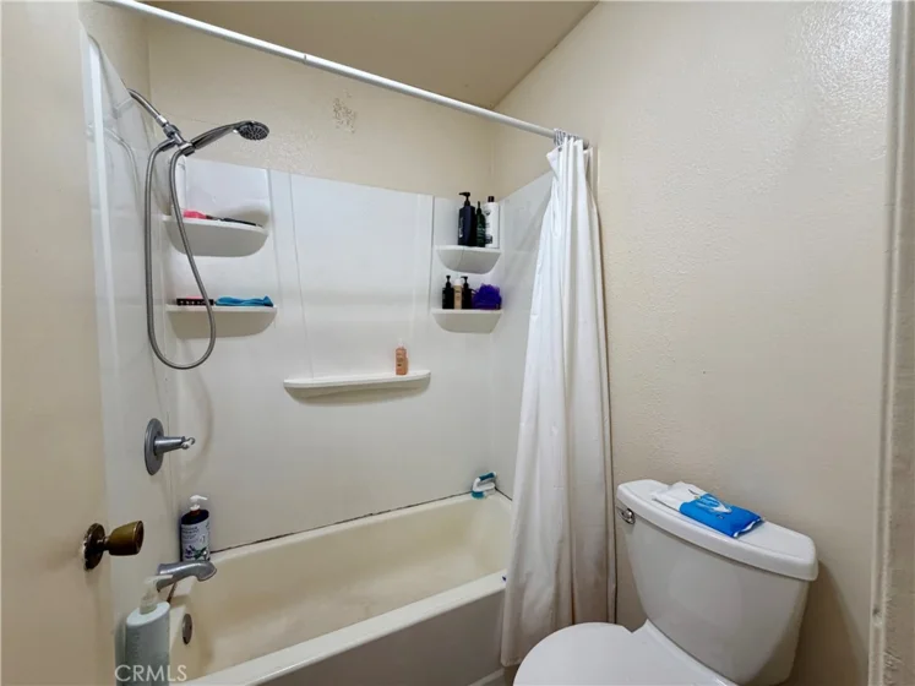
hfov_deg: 102.1
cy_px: 343
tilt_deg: -3.0
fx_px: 370
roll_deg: +0.6
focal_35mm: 14
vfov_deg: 85.7
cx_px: 458
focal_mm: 2.22
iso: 125
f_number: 2.2
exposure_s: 1/120
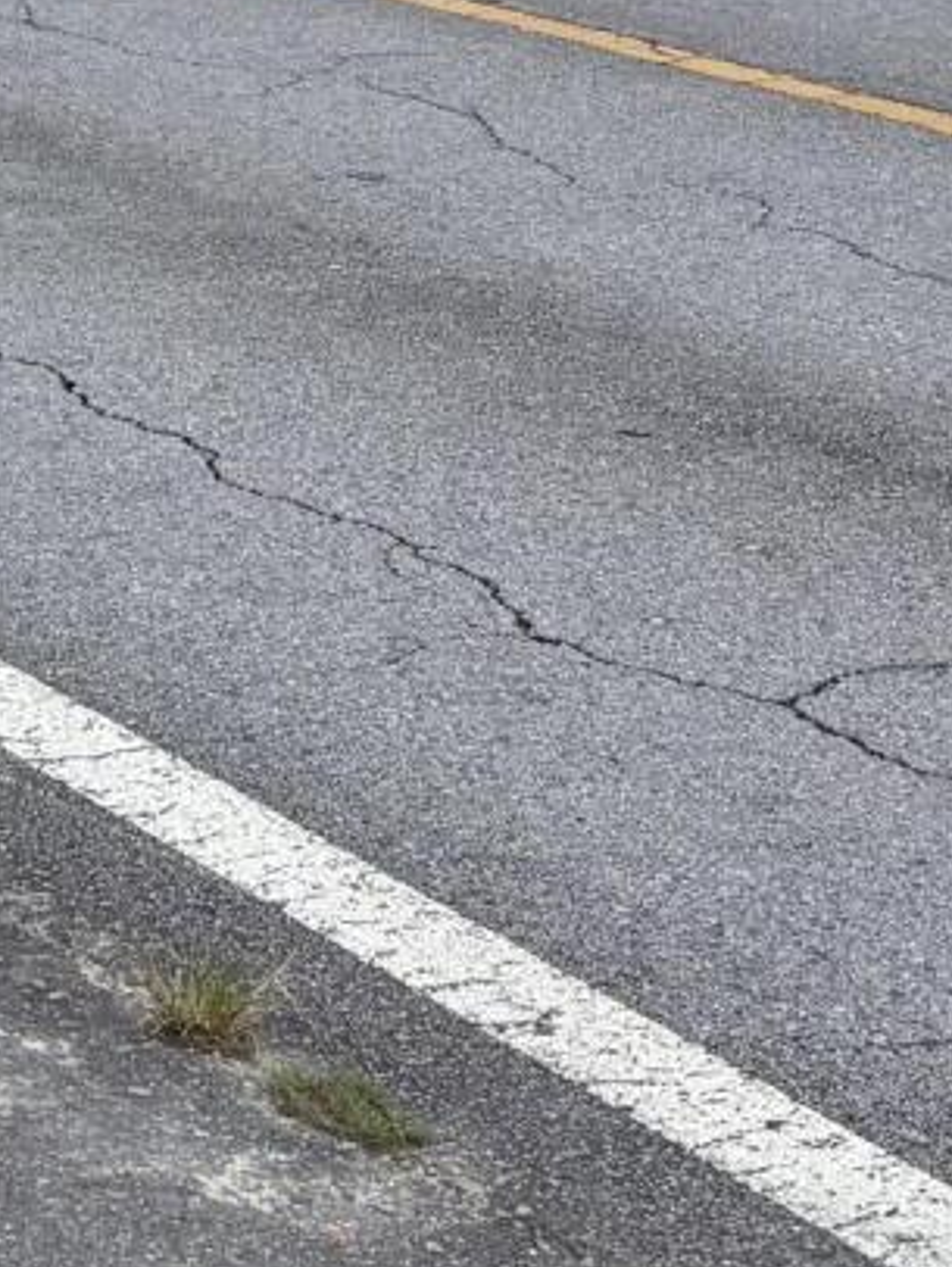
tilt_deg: +8.2
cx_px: -993
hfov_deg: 10.6
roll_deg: -0.5
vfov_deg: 13.2
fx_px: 4689
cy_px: -1311
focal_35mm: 128
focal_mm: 5.96
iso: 50
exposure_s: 1/2985
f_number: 1.6
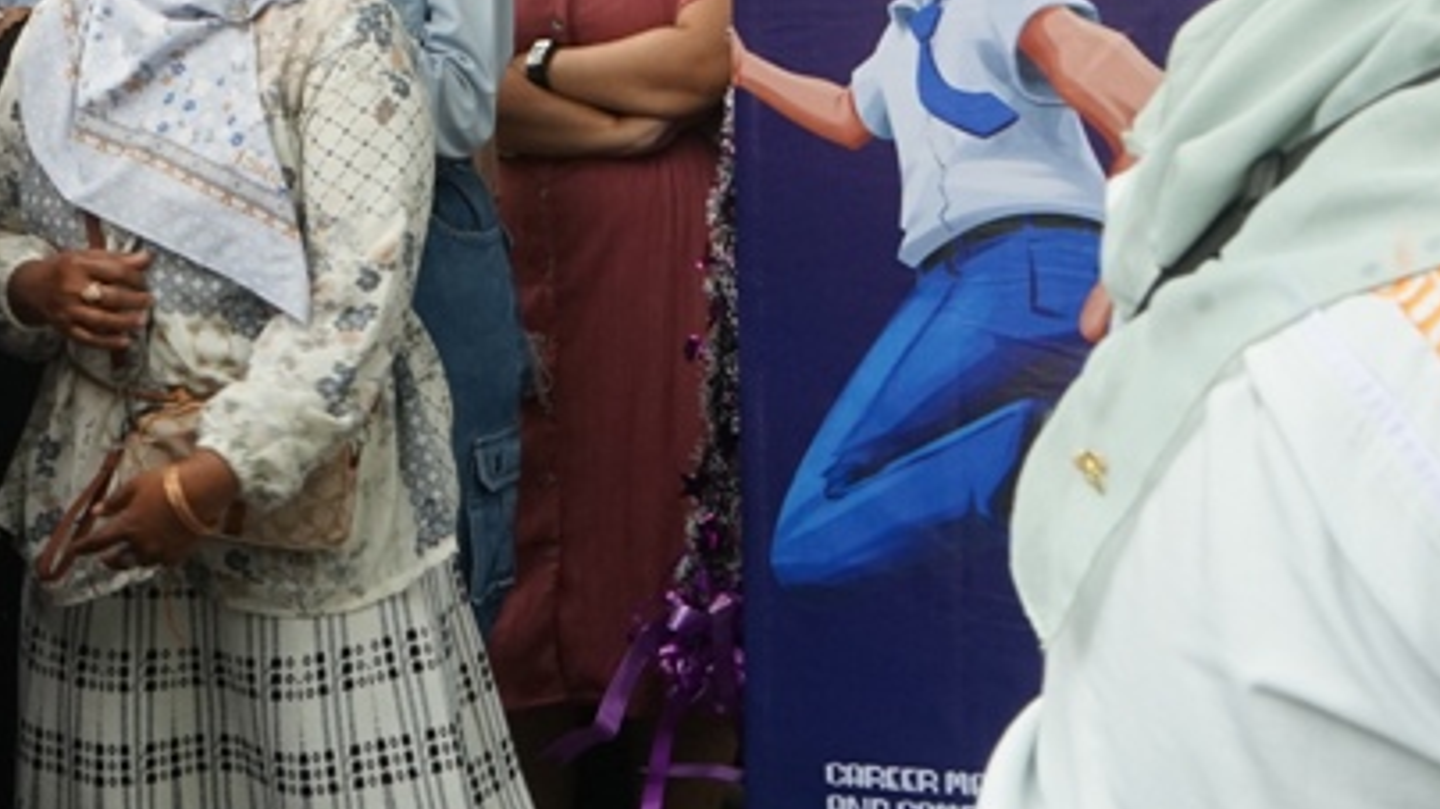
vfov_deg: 11.7
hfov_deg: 20.5
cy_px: -244
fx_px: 3855
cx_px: -7
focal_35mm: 101
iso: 1000
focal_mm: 38
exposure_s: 1/80
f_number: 14
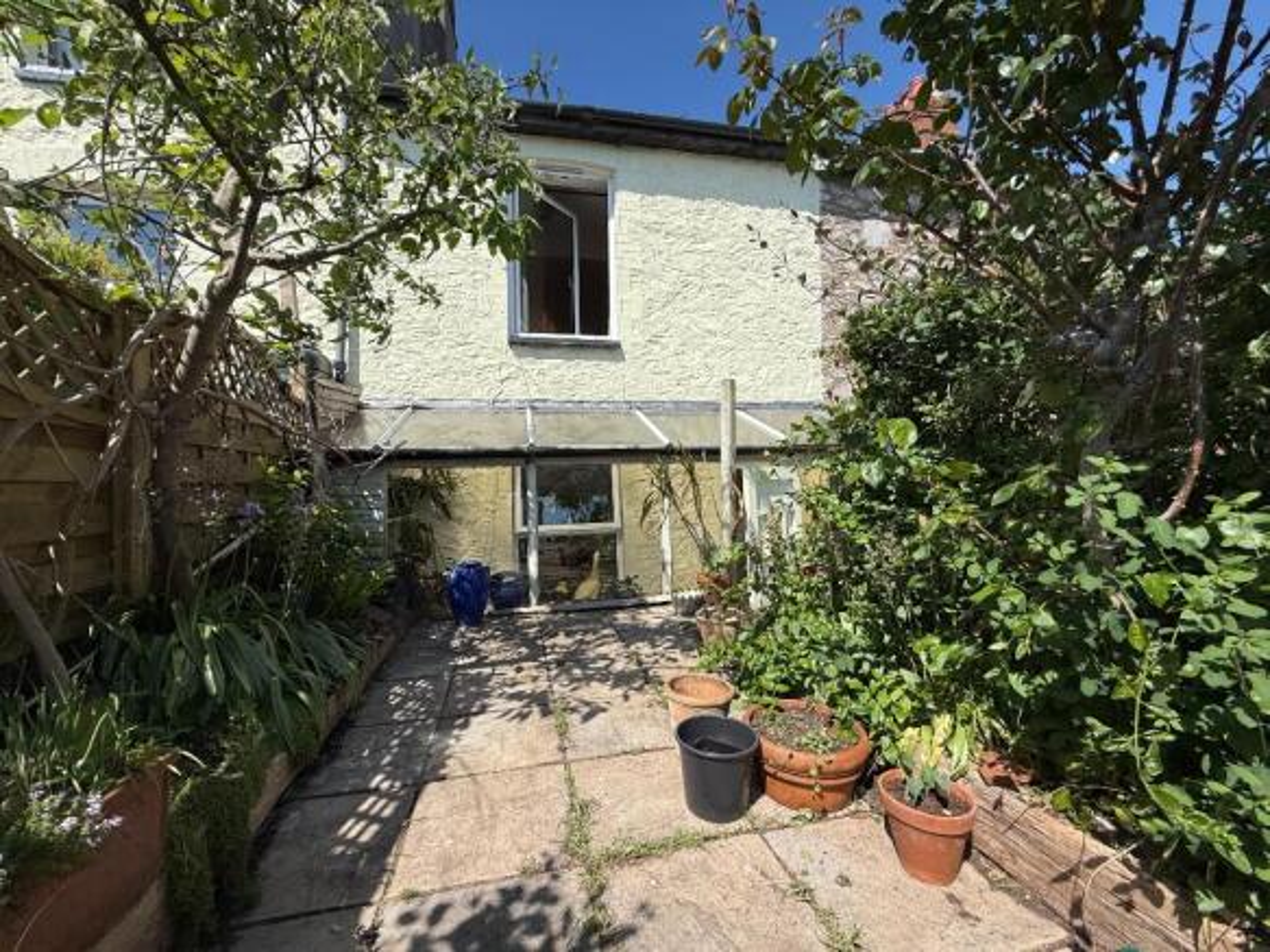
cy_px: 476
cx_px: 635
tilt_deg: +0.9
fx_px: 514
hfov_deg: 102.1
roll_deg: +1.9
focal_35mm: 14
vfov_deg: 85.7
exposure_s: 1/2611
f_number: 2.2
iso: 50
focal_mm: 2.22
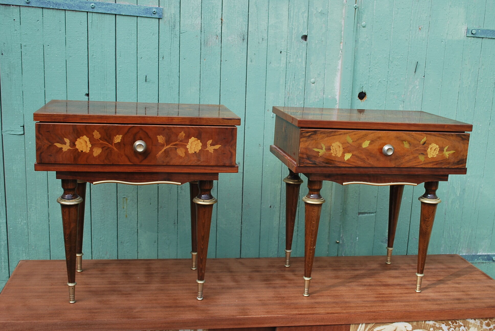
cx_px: 248
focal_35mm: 39
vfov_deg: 34.3
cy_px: 166
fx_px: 537
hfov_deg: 49.5
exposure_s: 1/125
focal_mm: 26
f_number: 5.6
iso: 100
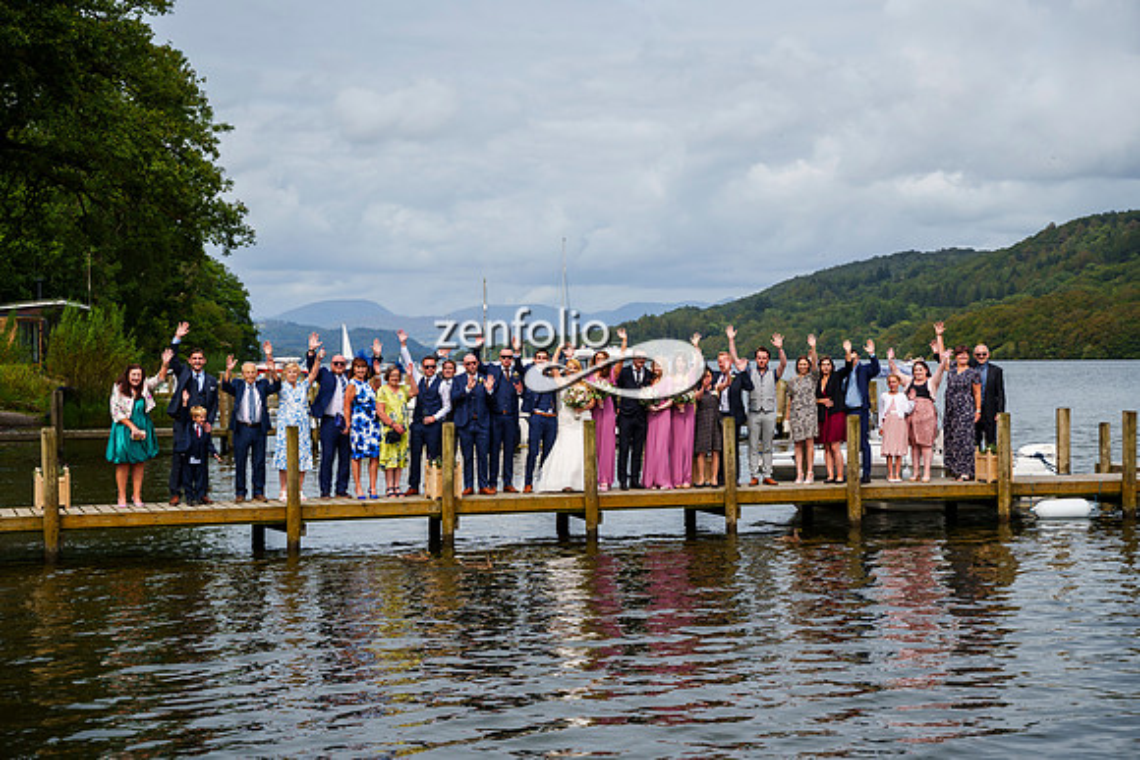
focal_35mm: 59
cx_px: 570
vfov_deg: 23.0
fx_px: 1869
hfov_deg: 33.9
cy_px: 380
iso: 400
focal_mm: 59
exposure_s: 1/8000
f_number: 3.5
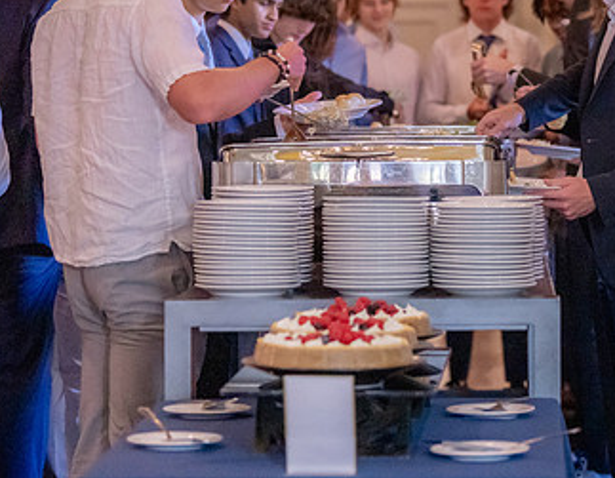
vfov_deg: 8.7
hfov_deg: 11.1
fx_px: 3150
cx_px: 493
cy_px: 118
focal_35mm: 175
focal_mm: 76
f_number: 2.8
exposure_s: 1/320
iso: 4000
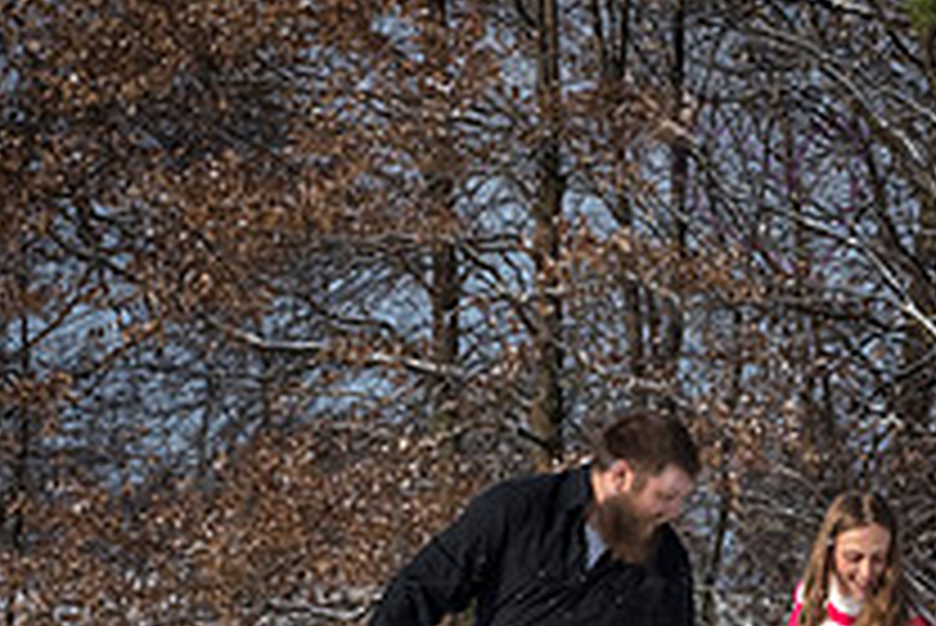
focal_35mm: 257
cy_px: 754
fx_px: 6686
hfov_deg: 8.0
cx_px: 792
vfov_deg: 5.3
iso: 640
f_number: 16
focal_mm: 92
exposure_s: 1/1000
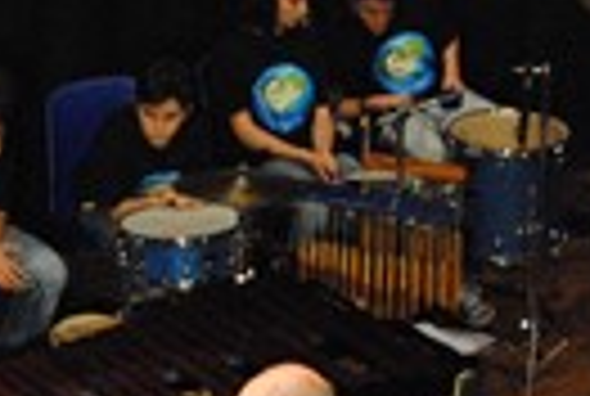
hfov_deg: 10.7
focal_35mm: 190
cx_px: 0
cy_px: 454
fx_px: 3121
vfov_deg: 7.2
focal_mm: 26
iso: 1600
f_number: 4.5
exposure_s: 1/80
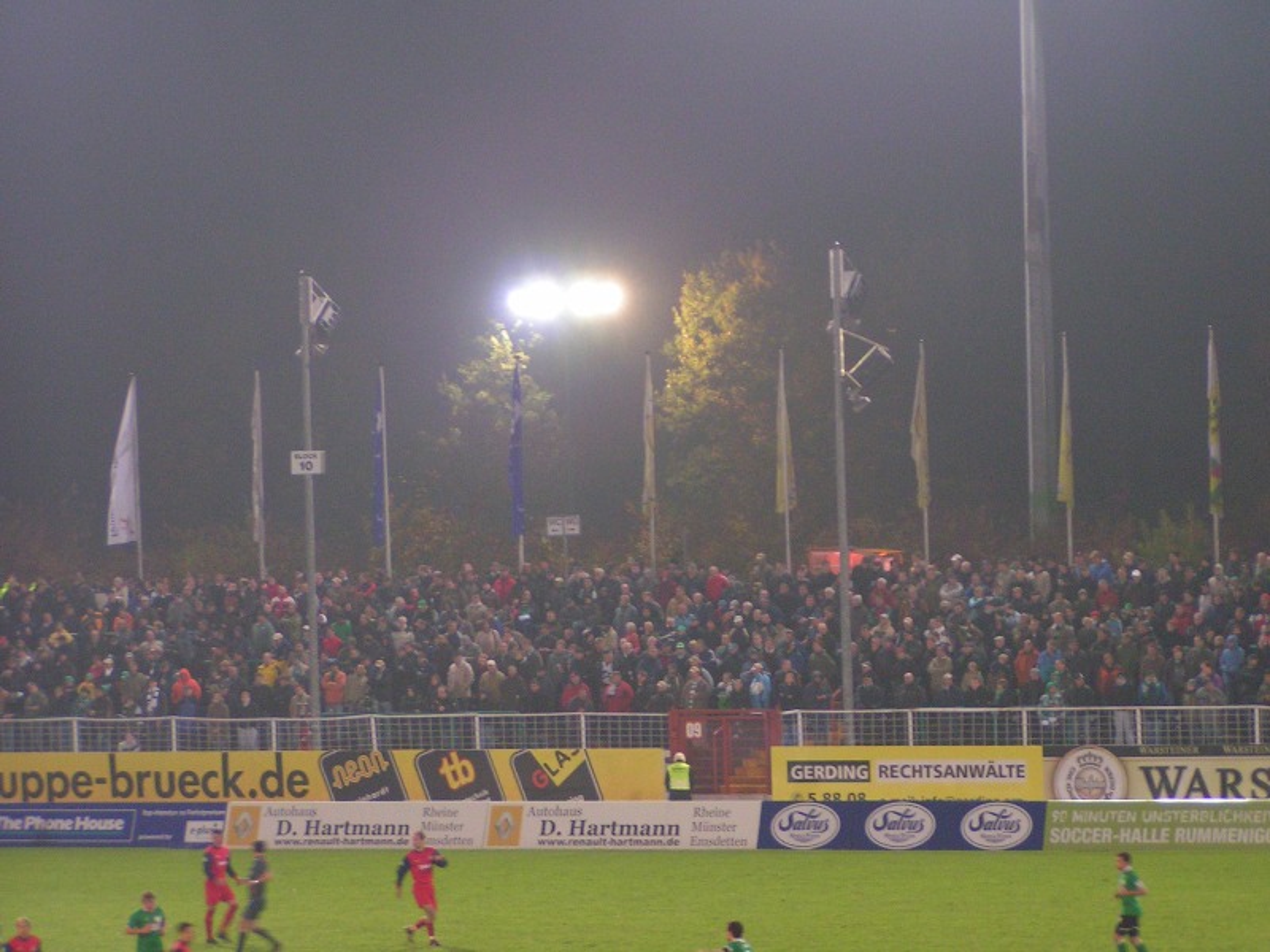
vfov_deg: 10.4
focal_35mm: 143
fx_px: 5246
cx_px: 635
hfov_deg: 13.8
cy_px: 476
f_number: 3.5
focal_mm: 21.9
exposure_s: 1/50
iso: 200
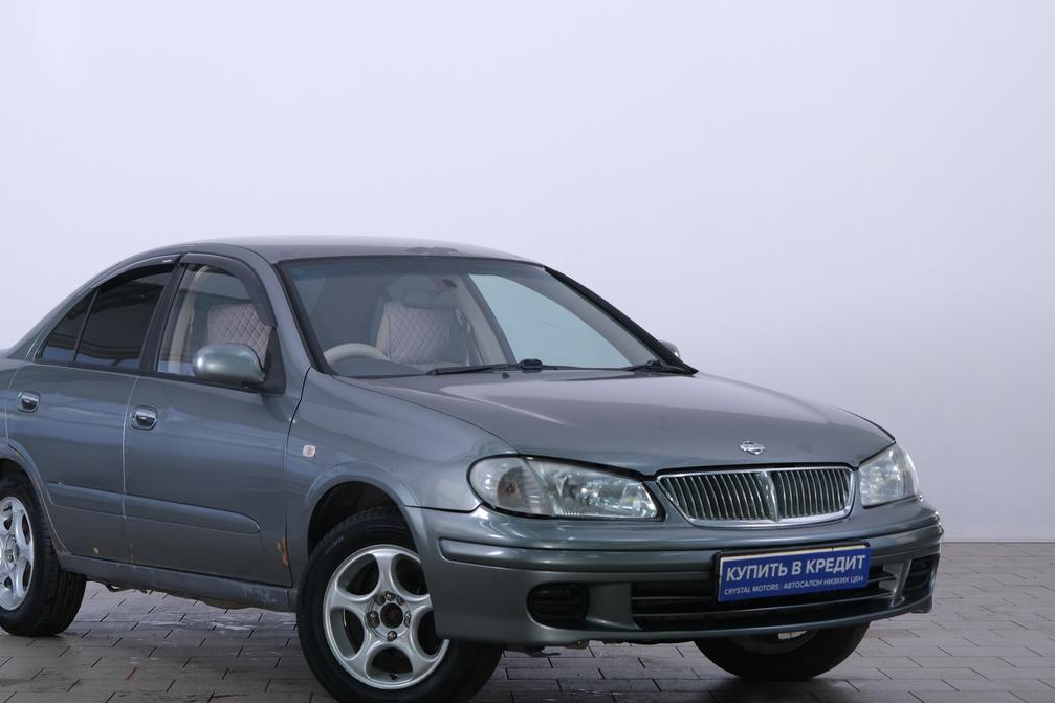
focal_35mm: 87
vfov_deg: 15.7
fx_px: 2549
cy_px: 337
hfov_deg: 23.4
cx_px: 442
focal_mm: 48.5
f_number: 4.5
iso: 800
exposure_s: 1/180
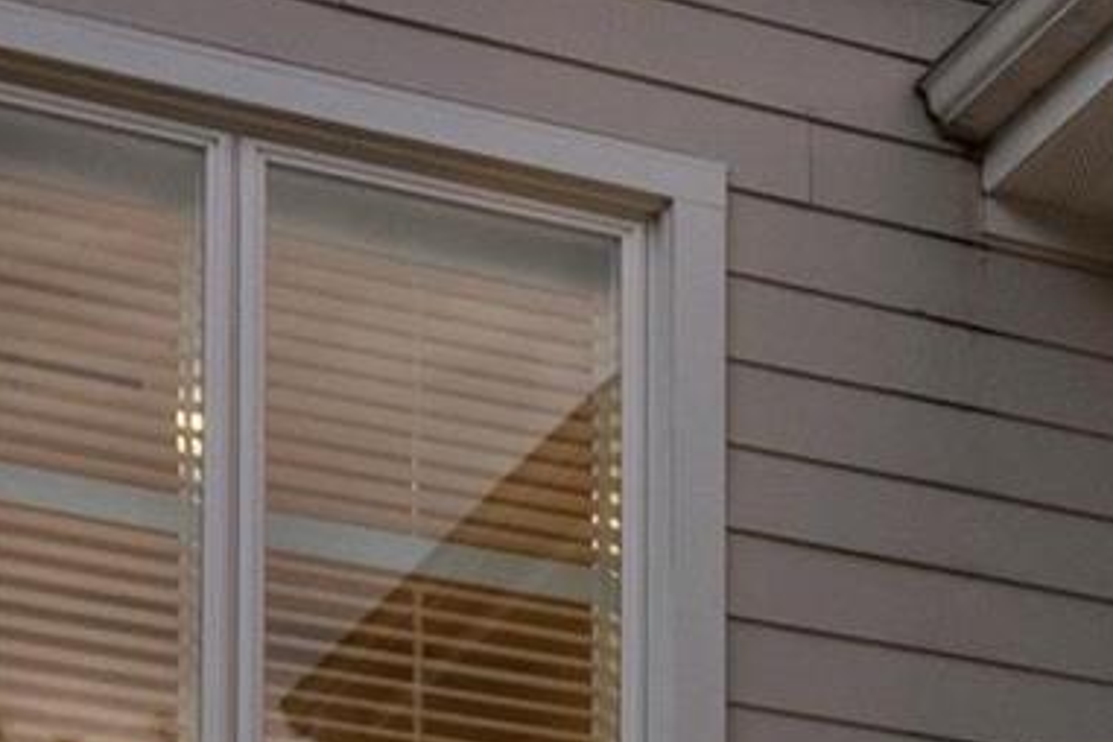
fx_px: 4668
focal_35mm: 151
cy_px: 561
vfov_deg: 9.1
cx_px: 1861
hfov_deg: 12.6
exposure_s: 1/4
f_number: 10
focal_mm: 18
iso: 400
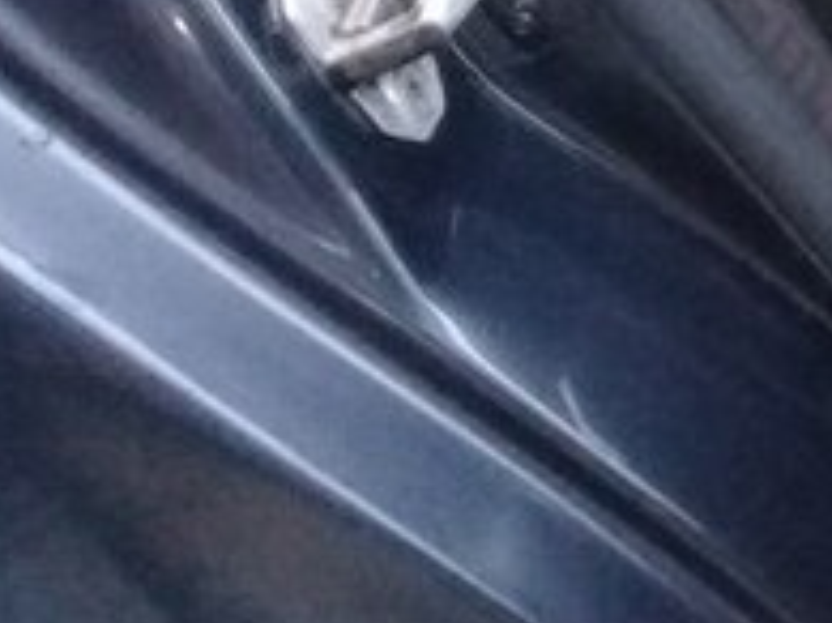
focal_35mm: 105
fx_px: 2522
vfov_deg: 13.4
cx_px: 1250
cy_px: -267
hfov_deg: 17.0
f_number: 2.2
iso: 500
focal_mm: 3.3
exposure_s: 1/17
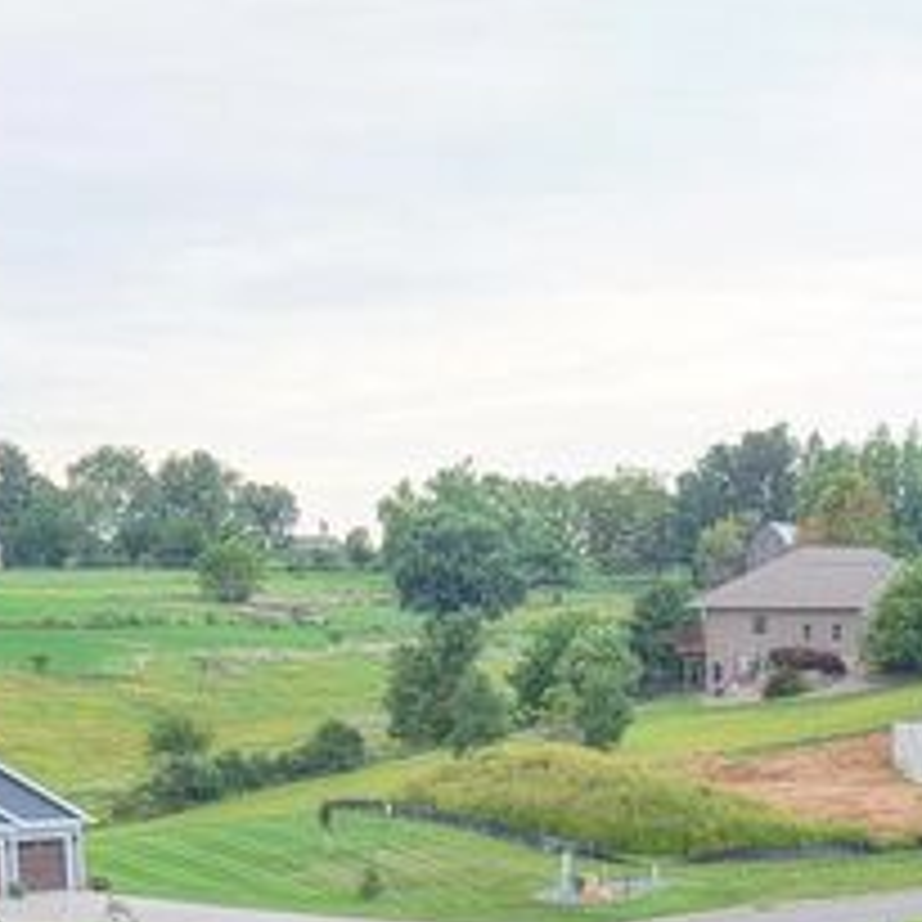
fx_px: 3194
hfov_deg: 16.3
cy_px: 1525
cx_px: 724
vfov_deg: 14.8
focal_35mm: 106
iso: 400
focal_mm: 8.67
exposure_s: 1/200
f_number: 1.8
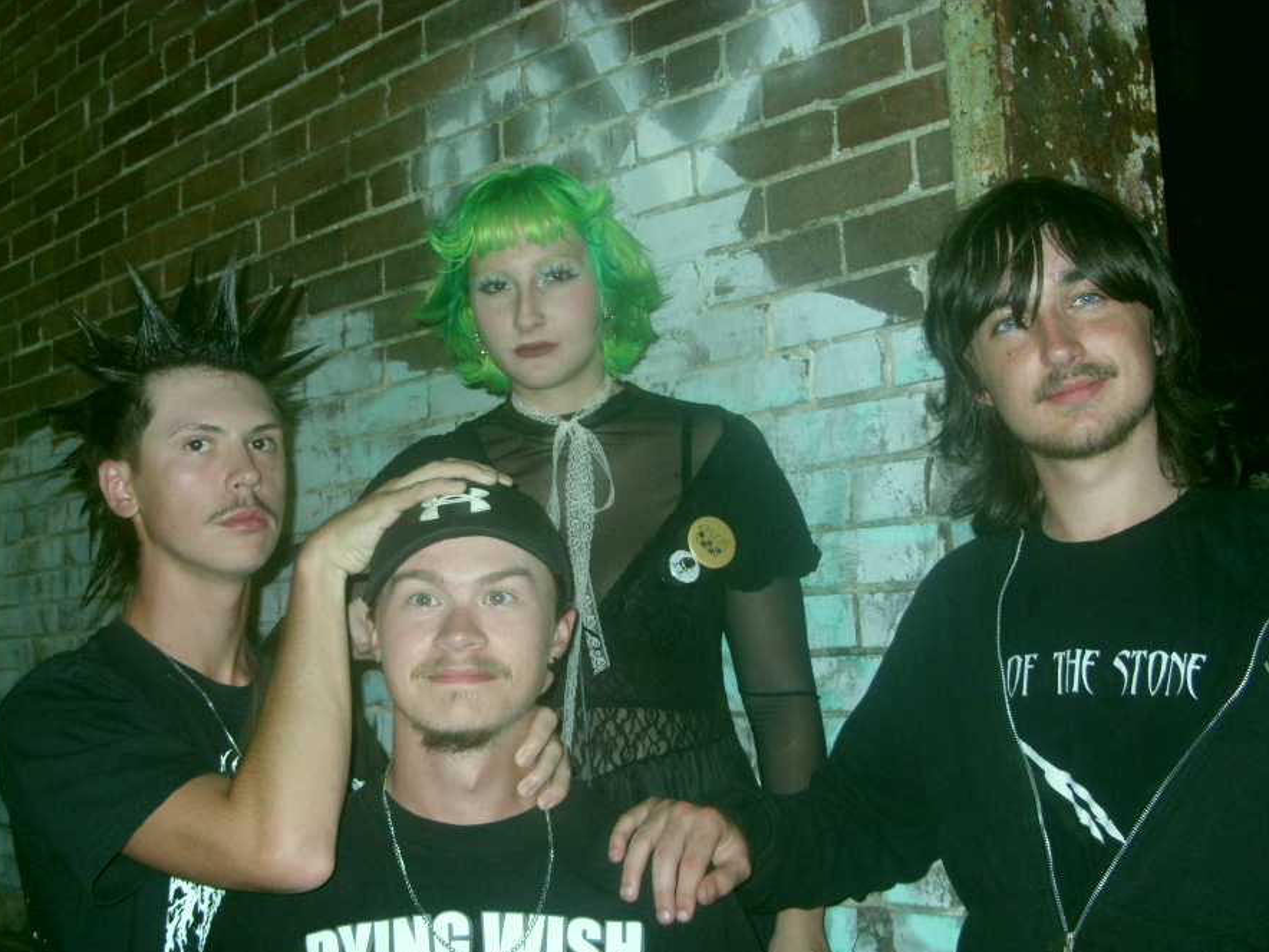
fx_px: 1613
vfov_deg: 32.8
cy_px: 549
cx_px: 558
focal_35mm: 44
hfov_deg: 42.9
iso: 200
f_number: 2.8
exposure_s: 1/4
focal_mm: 6.3
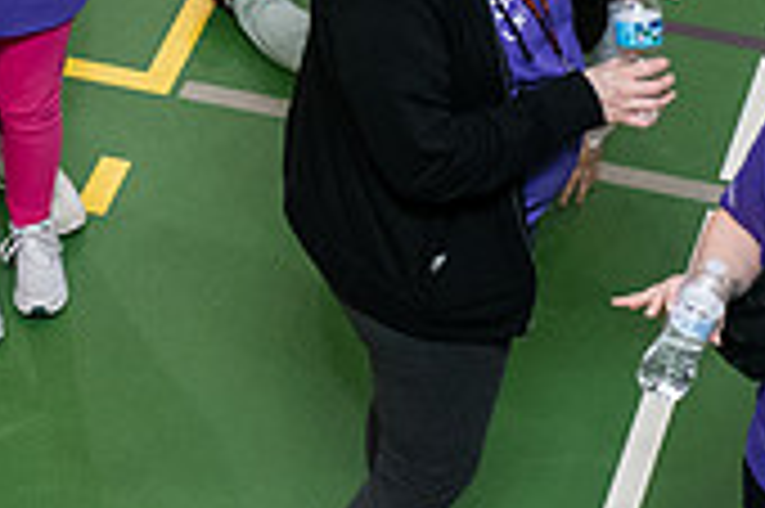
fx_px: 4777
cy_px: -299
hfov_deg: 9.1
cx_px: 99
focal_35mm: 225
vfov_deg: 6.0
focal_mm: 66
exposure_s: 1/200
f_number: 3.5
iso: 3200
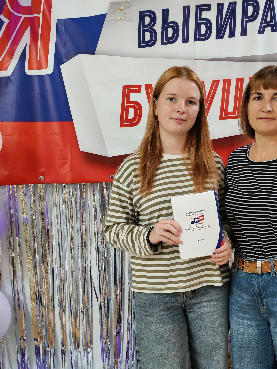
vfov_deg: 41.7
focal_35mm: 45
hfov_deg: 32.1
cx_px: 168
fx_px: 480
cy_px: 233
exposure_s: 1/33
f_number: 1.9
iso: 3200
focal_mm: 6.12
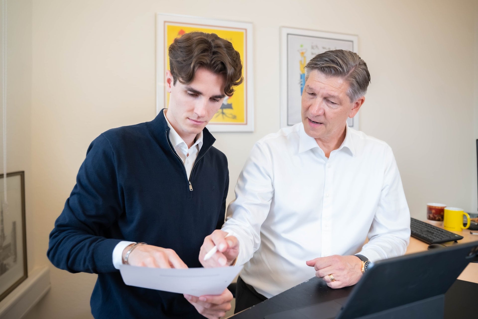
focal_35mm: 28
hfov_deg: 65.5
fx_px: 372
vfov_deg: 46.4
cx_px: 239
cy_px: 160
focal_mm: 28
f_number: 2.8
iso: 3200
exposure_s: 1/100
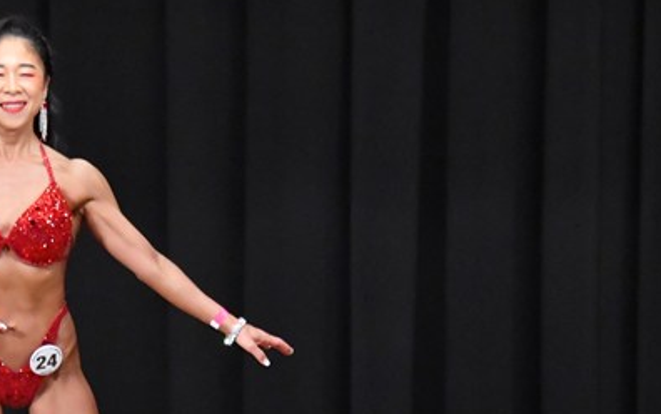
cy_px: 412
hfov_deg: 4.4
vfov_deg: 2.8
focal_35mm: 478
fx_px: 8616
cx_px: 34
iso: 8000
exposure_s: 1/400
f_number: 5.6
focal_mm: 160
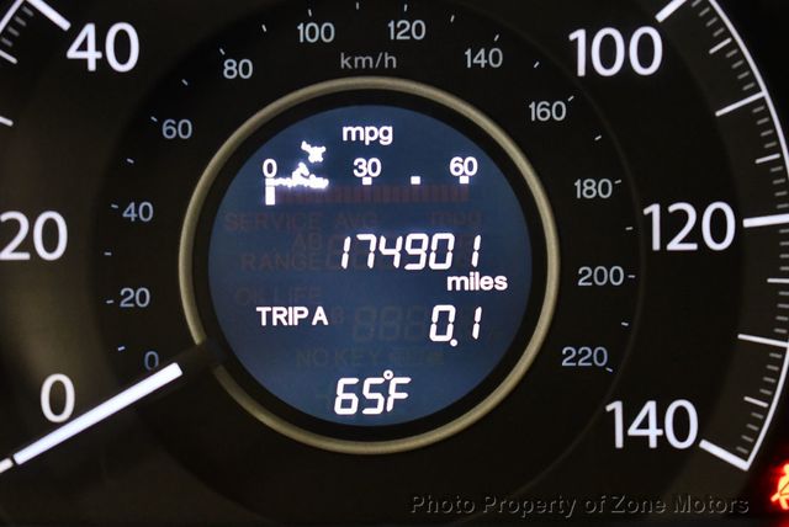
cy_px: 264
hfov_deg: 18.6
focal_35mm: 110
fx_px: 2413
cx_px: 394
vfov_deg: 12.5
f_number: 5.6
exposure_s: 1/60
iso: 4000
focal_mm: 55
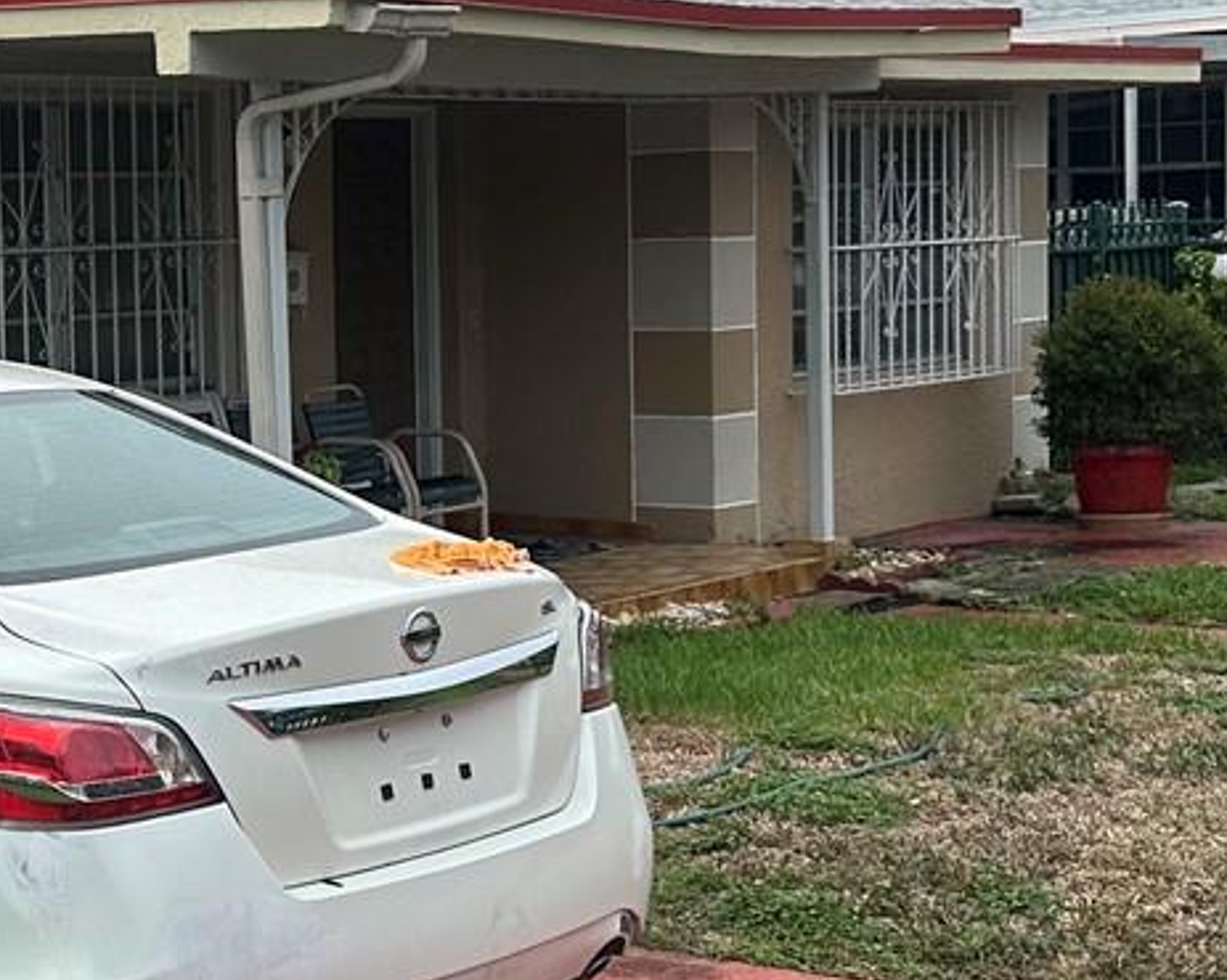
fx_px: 2940
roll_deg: +2.0
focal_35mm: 81
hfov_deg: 22.1
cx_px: -183
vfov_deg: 18.9
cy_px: 458
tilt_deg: -4.7
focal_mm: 6.86
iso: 80
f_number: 1.78
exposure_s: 1/2967
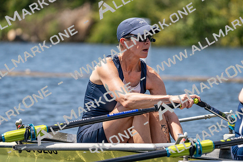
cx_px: 122
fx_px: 2012
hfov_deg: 6.9
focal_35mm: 298
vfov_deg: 4.6
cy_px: 81
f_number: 5.6
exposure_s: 1/2000
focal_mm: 298
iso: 320
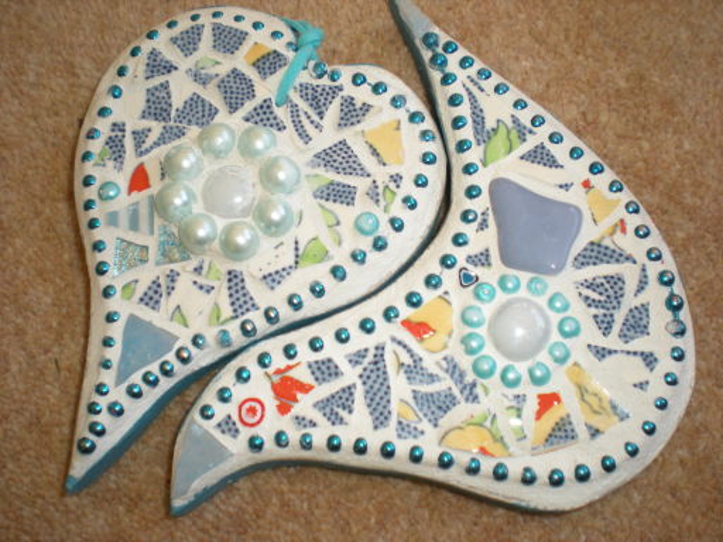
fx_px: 794
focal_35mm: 38
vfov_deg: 37.7
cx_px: 362
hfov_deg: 49.0
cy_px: 271
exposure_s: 1/60.7
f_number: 3.1
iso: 64
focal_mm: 6.3
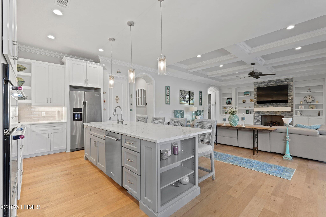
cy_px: 108
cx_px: 163
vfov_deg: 73.7
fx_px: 145
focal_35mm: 16
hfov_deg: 96.7
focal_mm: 16
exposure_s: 1
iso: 320
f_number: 9
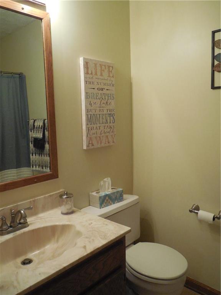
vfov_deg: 60.0
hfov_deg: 46.8
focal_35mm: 30
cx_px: 110
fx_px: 255
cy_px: 148
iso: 800
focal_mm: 5.3
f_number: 3.2
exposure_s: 1/40
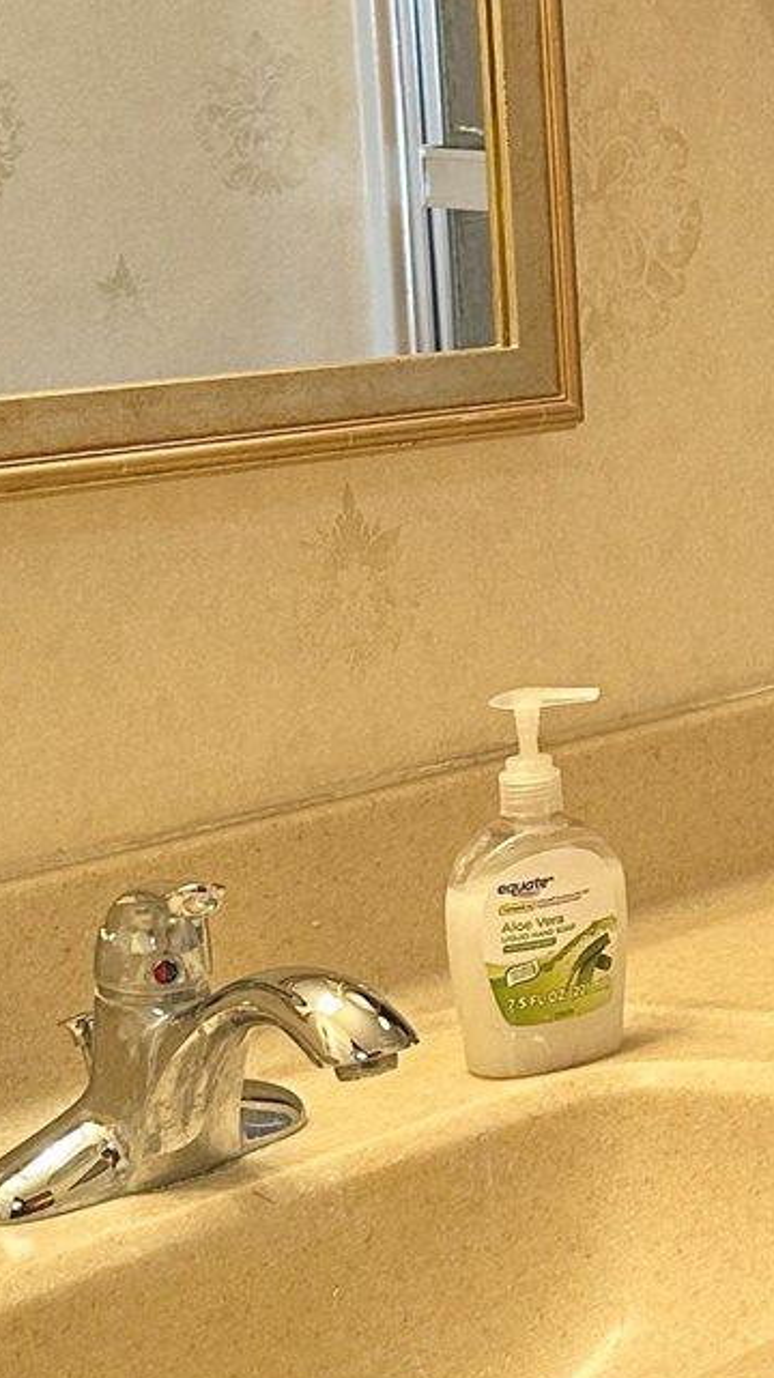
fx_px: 3434
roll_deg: +0.9
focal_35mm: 94
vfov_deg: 22.6
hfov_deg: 12.0
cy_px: 512
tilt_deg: -7.5
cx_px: 1329
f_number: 1.78
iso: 160
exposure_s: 1/60
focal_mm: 6.86
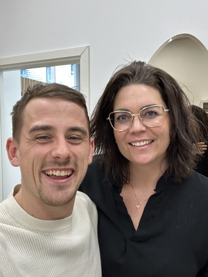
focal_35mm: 30
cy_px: 138
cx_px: 104
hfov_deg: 46.8
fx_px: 240
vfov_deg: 60.0
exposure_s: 1/50
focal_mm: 2.69
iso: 125
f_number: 1.9
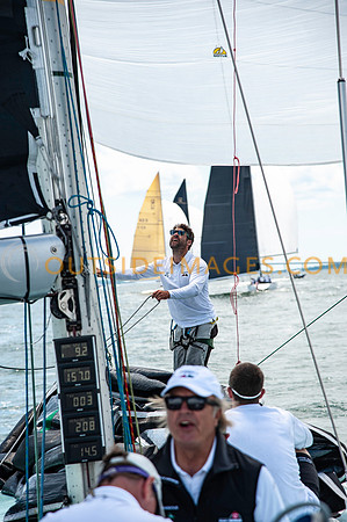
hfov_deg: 11.4
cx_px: 174
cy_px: 261
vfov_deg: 17.1
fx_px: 1739
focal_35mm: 120
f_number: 5
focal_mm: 120
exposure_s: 1/1250
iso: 250
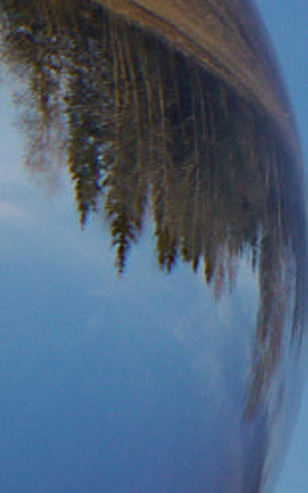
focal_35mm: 273
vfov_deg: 7.7
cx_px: -366
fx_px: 3666
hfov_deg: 4.7
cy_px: 294
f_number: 8
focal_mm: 20
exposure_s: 1/400
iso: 160
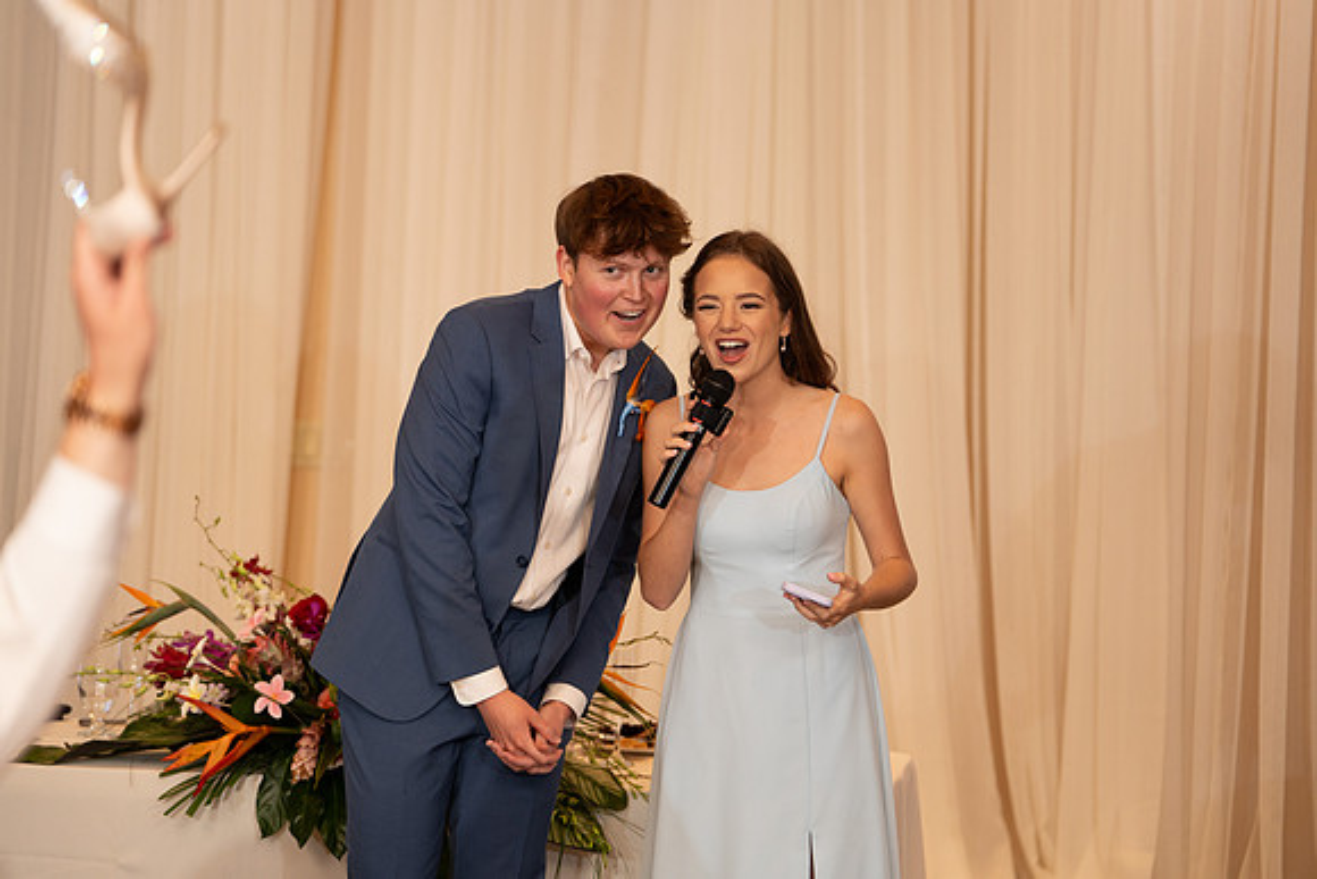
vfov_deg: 11.9
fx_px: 4208
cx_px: 658
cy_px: 440
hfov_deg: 17.8
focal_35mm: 115
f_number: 2.8
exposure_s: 1/250
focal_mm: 115
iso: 1000
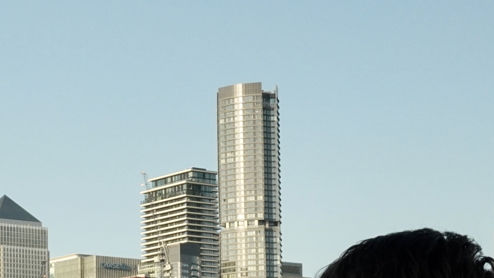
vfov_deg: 9.4
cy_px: 395
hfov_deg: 16.9
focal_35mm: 126
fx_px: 1650
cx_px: 115
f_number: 8
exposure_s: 1/125
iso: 500
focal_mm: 24
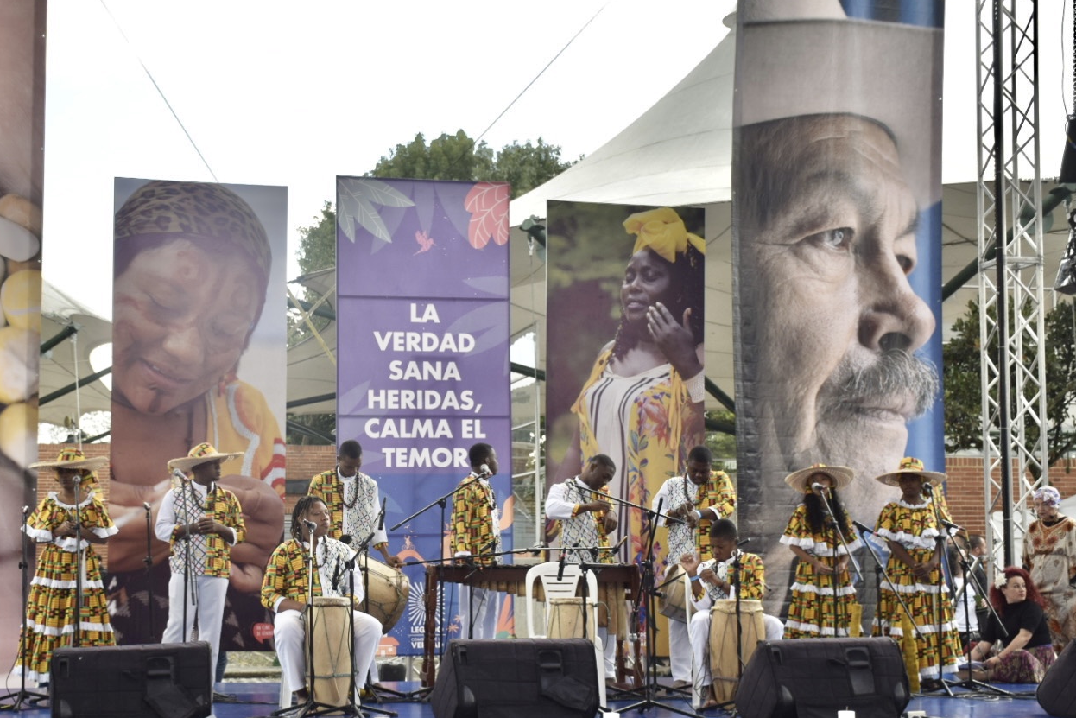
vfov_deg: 25.6
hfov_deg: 37.6
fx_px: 1574
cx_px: 414
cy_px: 441
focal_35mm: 53
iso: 160
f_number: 4
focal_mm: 27
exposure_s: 1/400
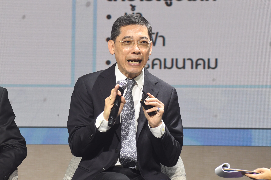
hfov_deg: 6.9
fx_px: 2257
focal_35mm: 300
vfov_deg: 4.6
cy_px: 90
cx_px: 136
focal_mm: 200
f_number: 5.6
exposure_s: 1/320
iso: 1250
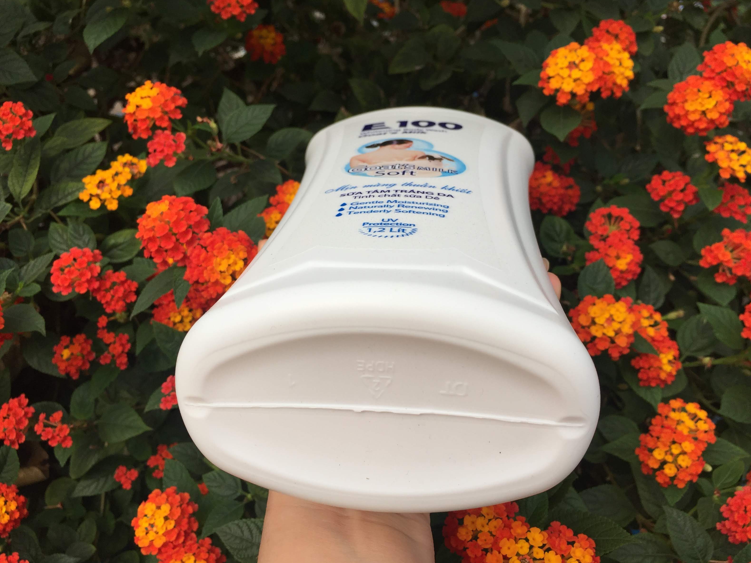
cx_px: 369
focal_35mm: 30
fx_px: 651
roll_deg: -8.0
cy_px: 278
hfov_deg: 60.0
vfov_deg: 46.8
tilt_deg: -14.4
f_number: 2.2
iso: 32
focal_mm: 4.15
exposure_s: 1/1582
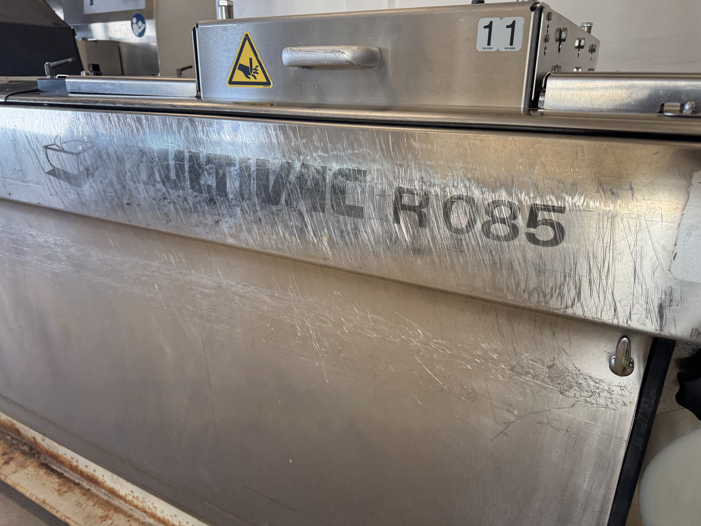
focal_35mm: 24
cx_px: 350
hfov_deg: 71.6
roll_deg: +1.0
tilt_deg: -20.0
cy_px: 263
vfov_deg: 56.8
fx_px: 486
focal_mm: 6.76
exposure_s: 1/100
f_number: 1.78
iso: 100
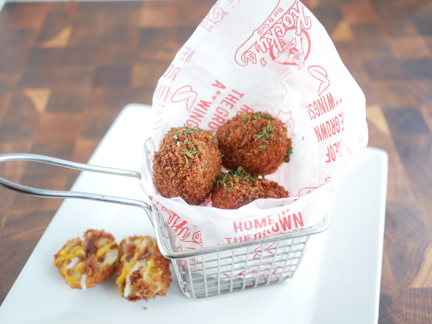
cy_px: 162
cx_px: 216
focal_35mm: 40
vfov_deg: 36.0
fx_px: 499
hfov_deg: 46.8
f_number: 1.7
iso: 200
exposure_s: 1/80
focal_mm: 20
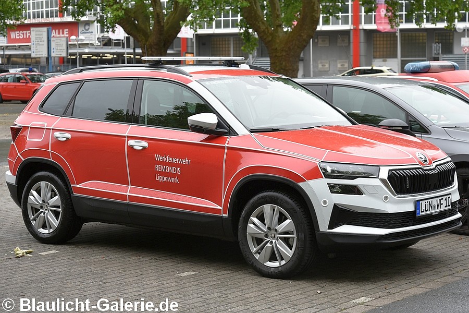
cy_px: 156
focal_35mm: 72
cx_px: 234
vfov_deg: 18.9
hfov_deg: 28.1
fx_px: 938
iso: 400
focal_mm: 72
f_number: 6.3
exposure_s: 1/160
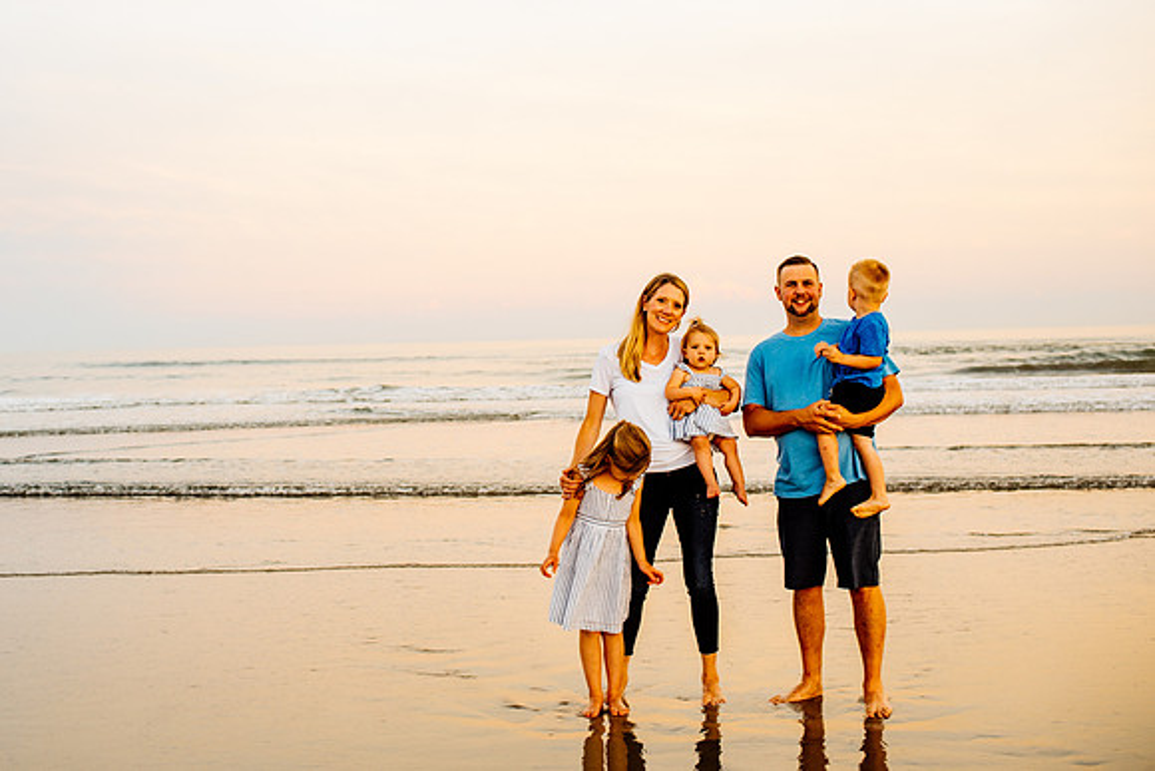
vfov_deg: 29.9
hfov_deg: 43.5
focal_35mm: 45
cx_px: 497
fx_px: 1442
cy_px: 351
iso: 320
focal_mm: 35
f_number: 2.8
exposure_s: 1/200
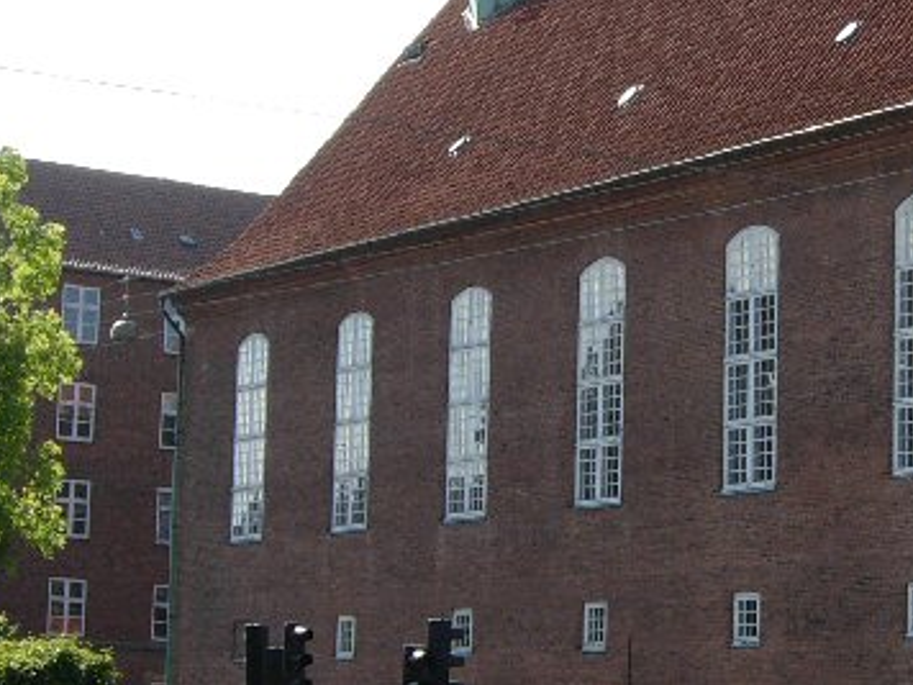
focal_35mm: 91
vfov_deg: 16.0
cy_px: 37
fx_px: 2400
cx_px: 833
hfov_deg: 21.0
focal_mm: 7.5
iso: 50
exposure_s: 1/256
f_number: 5.4
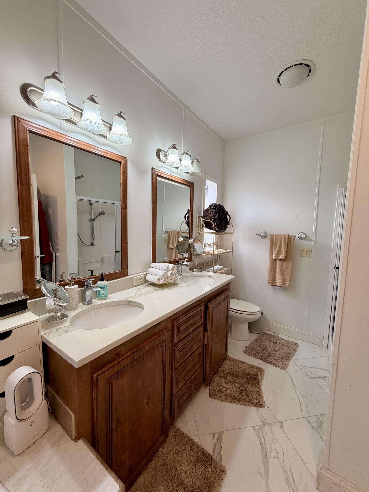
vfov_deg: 102.1
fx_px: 199
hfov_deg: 85.7
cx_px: 184
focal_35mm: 14
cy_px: 246
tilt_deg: -4.7
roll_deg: -0.7
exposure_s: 1/120
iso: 125
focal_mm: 2.22
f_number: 2.2
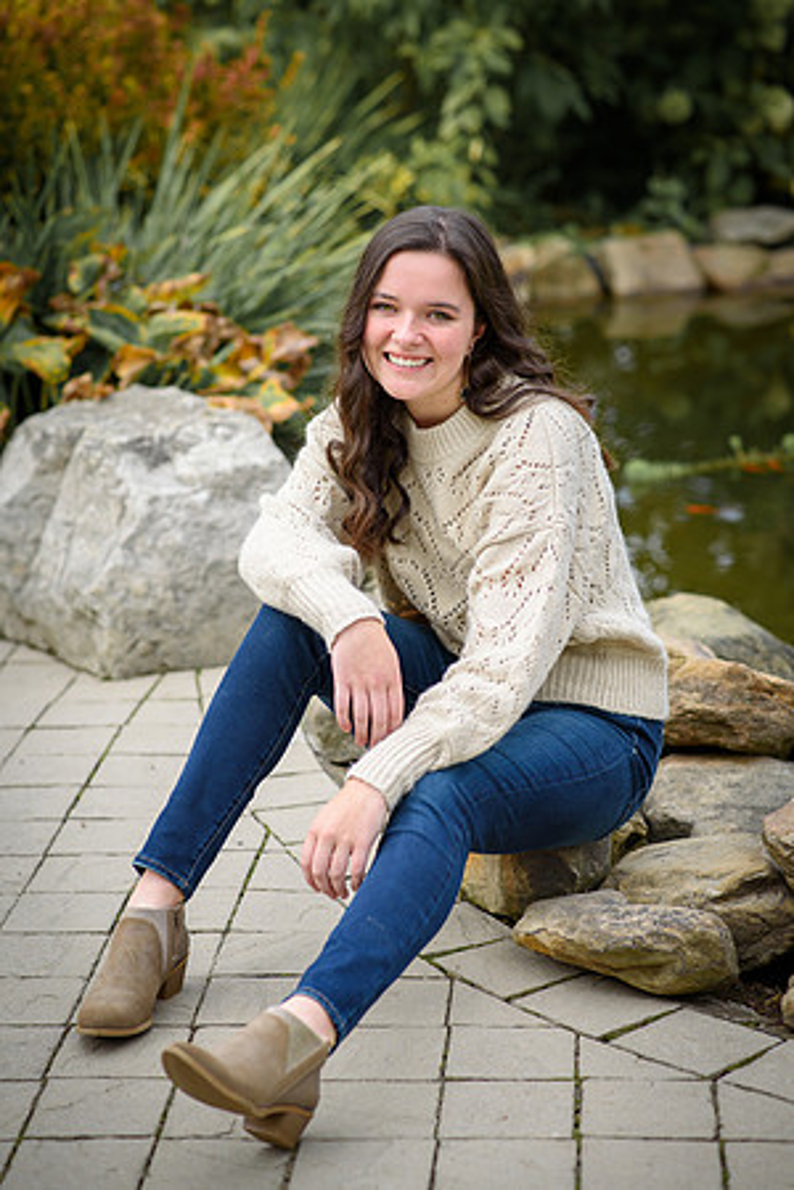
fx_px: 2812
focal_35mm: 85
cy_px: 595
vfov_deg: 23.9
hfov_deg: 16.1
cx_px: 397
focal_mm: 85
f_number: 2.8
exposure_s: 1/1250
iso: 160
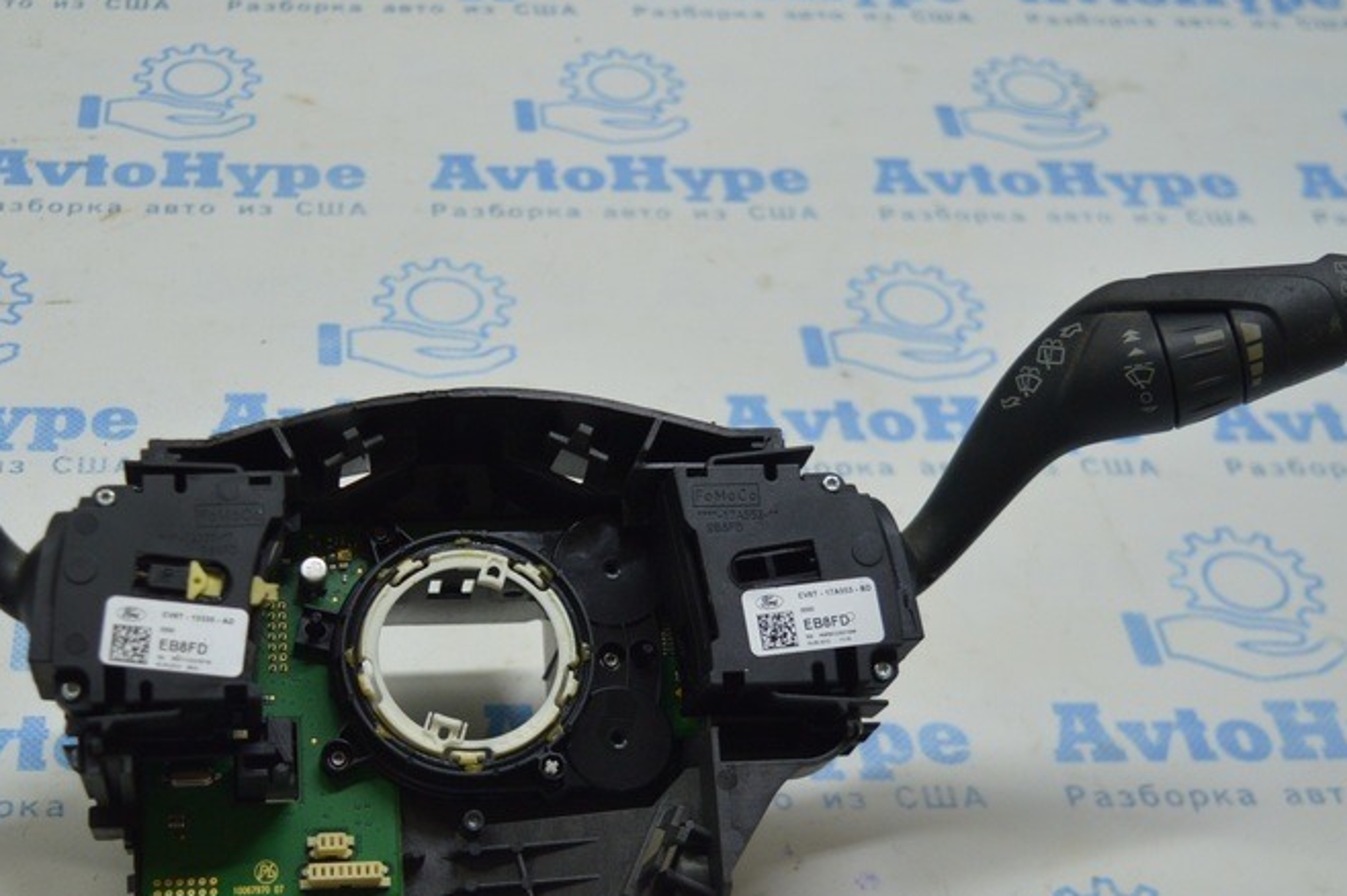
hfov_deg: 35.2
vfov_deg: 24.0
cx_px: 407
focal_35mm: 56
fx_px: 2094
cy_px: 637
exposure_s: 1/100
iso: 400
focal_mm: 24
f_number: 4
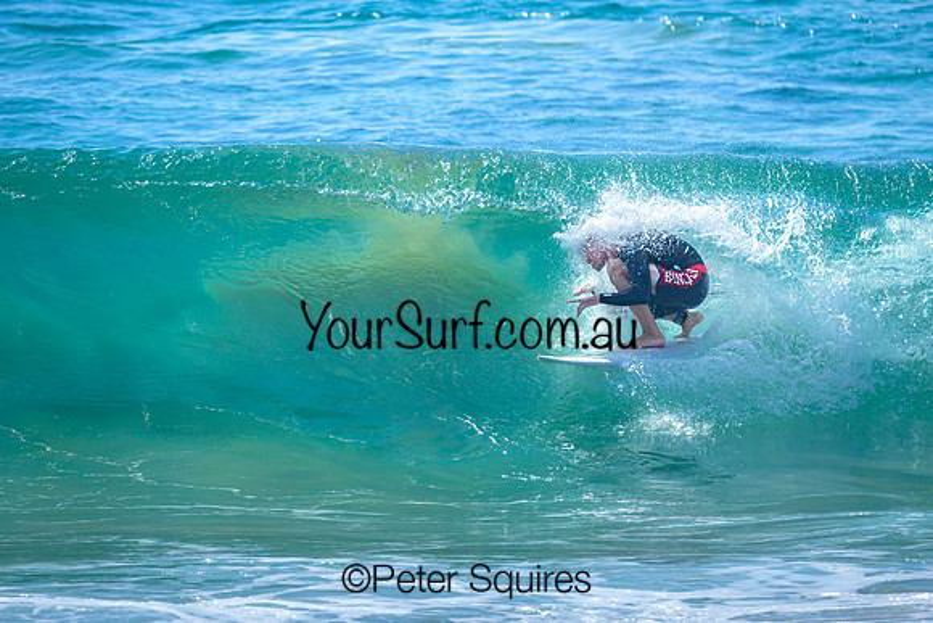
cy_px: 239
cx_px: 475
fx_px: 28161
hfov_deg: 1.9
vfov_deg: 1.3
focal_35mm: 1086
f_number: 6.3
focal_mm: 800
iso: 400
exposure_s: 1/3200
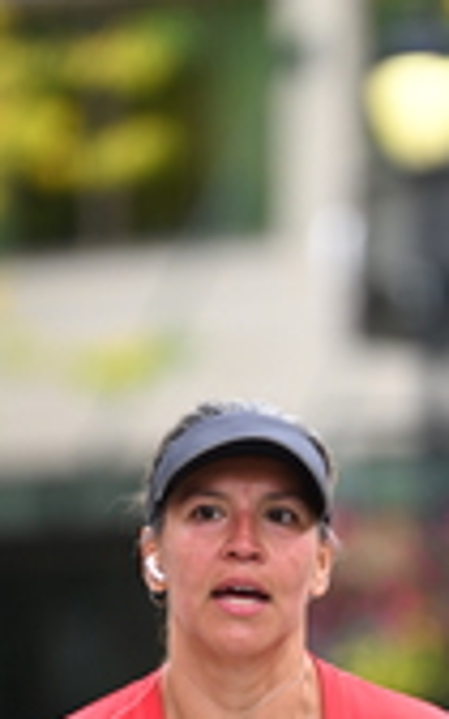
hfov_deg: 2.0
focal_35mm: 669
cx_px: 400
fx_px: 13098
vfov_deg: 3.1
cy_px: 745
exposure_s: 1/1600
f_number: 2.8
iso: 640
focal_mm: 200
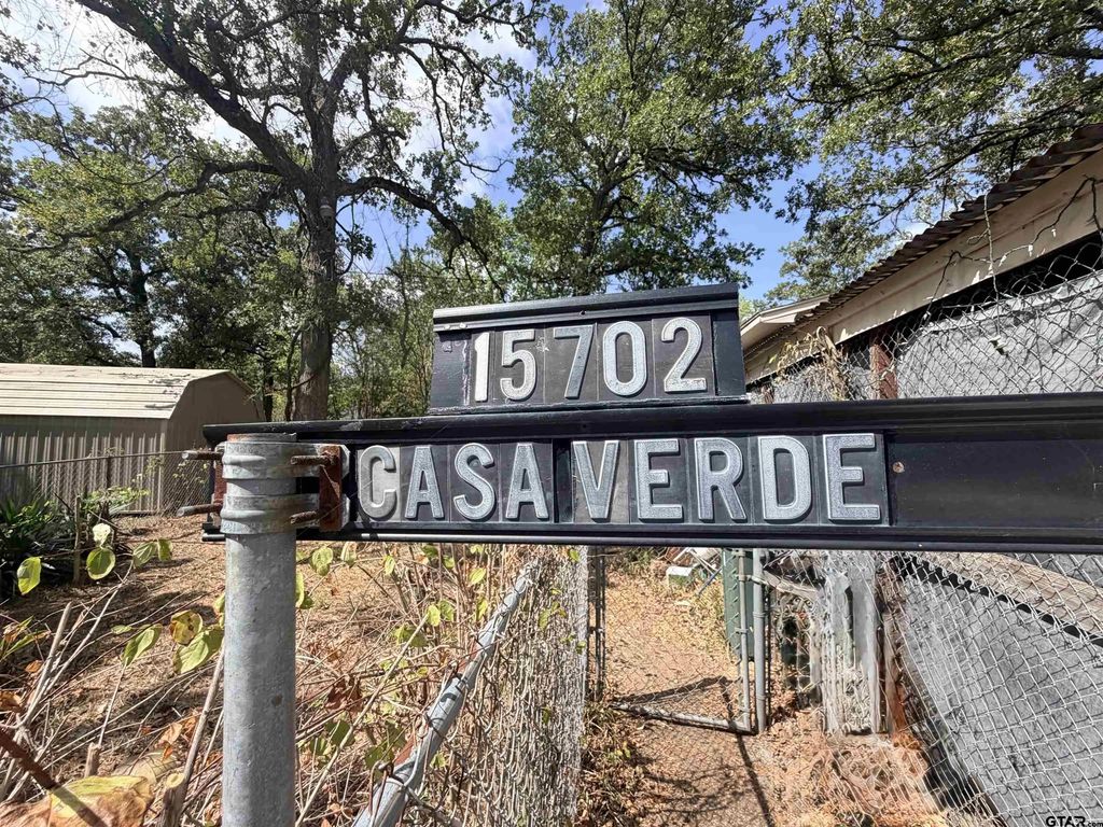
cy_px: 414
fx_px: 446
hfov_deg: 102.1
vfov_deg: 85.7
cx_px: 552
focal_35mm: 14
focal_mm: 2.22
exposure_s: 1/770
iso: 40
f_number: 2.2
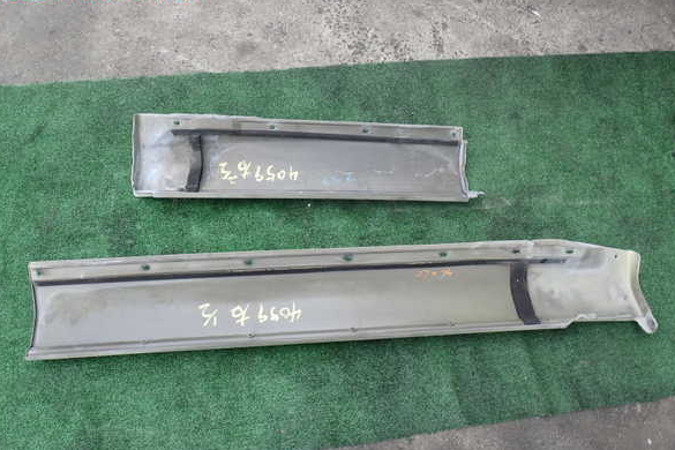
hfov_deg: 58.7
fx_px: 600
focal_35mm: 32
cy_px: 237
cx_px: 335
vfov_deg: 41.1
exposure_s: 1/125
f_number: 3.2
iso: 100
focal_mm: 5.4
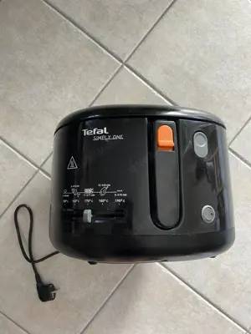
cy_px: 167
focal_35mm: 26
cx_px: 126
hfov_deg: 53.1
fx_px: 251
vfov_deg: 67.3
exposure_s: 1/60
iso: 160
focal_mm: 4.2
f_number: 1.6
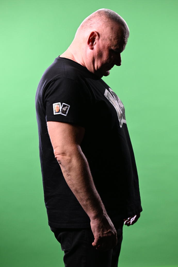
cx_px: 89
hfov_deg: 11.4
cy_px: 134
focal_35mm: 120
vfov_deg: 17.1
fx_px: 890
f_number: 4
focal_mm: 120
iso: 2500
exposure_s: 1/250
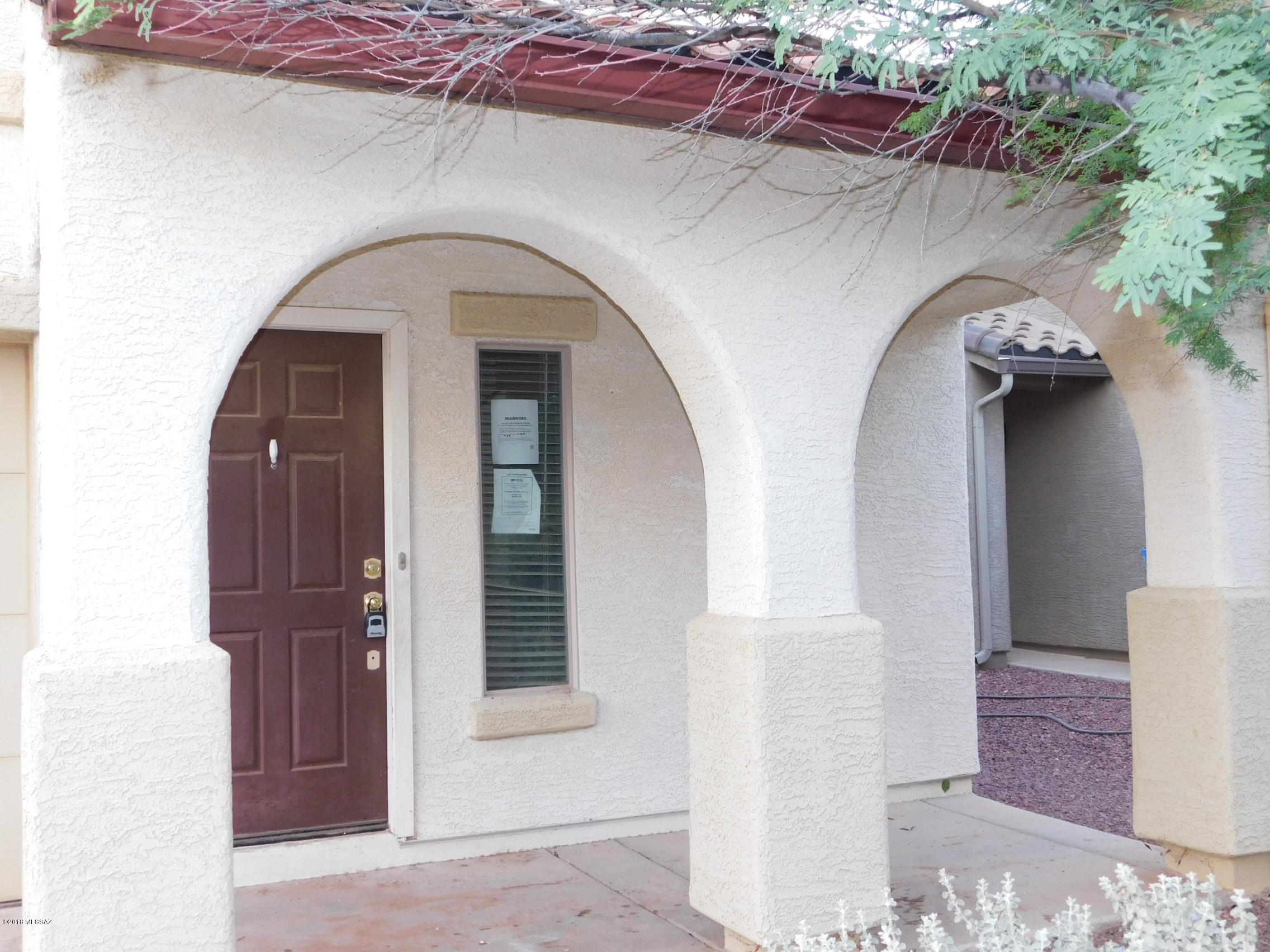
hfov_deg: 51.4
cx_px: 635
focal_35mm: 36
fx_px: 1321
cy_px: 476
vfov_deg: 39.7
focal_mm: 6.3
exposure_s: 1/30
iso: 200
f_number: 3.5
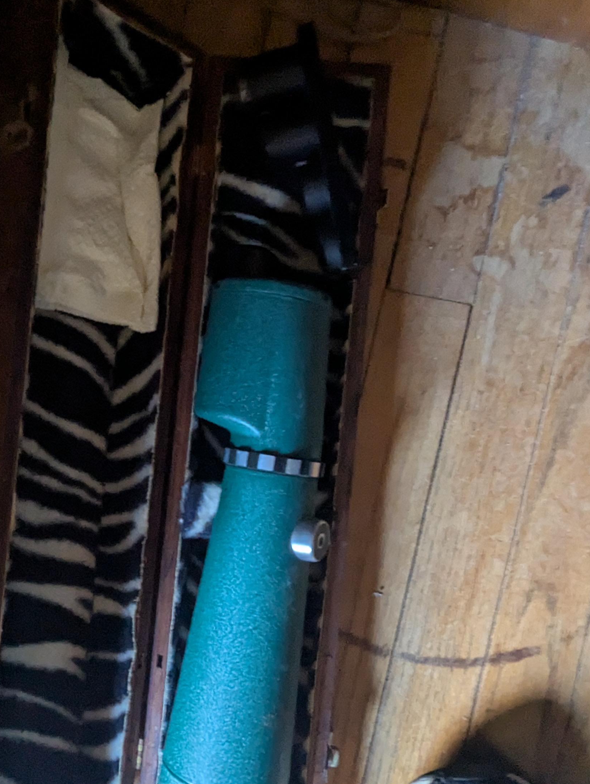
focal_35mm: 30
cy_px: 457
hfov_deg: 46.2
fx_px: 680
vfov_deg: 59.6
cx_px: 200
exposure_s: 1/22.9
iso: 352
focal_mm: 2.35
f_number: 2.2
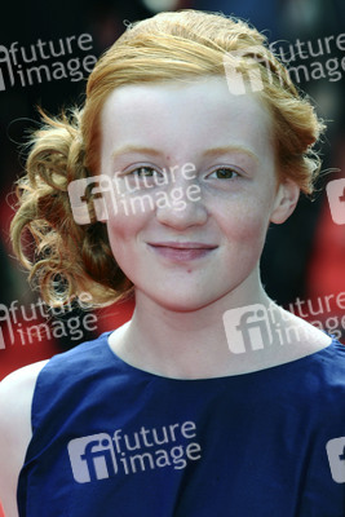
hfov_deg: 5.2
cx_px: 172
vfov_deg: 7.8
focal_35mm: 262
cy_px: 258
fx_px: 3770
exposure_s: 1/250
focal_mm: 175
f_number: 5.6
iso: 200
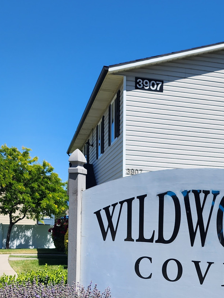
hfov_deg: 25.4
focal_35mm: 56
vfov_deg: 32.5
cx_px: 197
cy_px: 272
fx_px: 483
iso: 12
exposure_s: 1/957
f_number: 1.8
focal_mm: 6.4
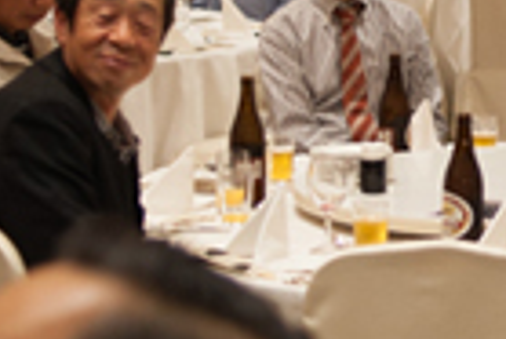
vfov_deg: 8.5
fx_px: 2265
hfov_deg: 12.2
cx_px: 757
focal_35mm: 161
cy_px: 109
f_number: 2.8
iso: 500
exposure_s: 1/100
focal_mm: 35
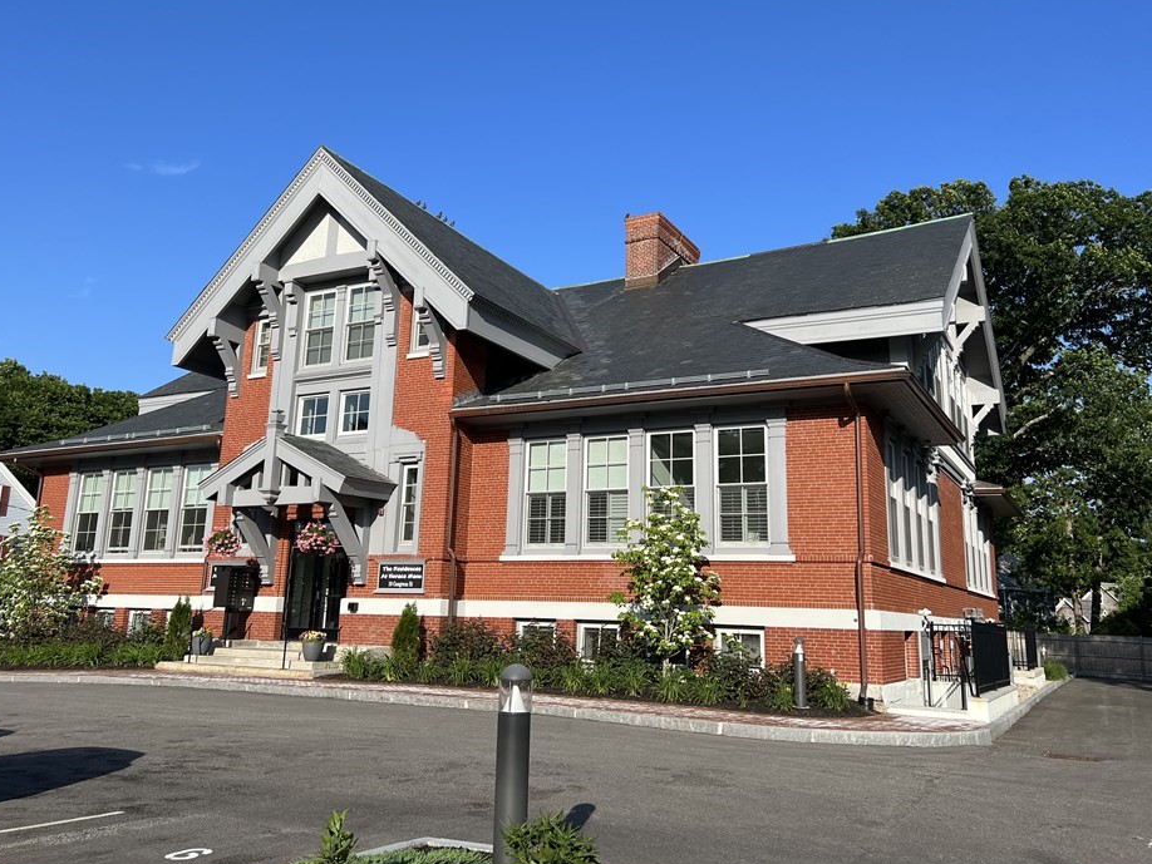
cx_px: 570
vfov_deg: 48.2
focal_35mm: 29
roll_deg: -1.7
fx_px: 965
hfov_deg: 61.6
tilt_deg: +13.9
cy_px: 396
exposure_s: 1/4115
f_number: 1.5
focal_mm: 5.7
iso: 50
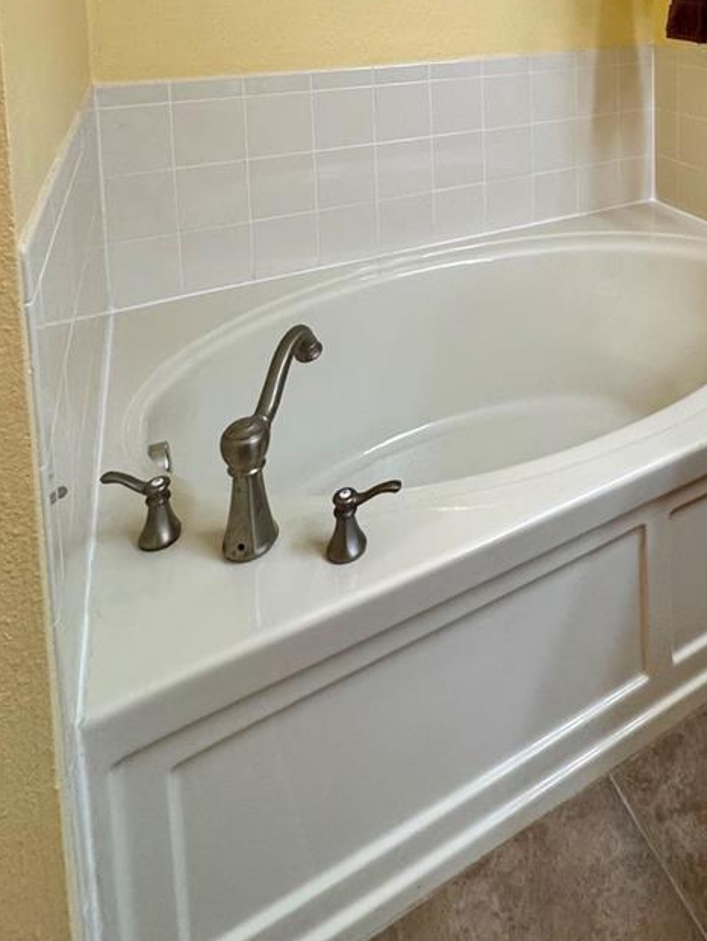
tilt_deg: -4.9
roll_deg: +1.7
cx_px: 590
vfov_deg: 53.9
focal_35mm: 27
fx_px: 735
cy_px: 39
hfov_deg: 47.8
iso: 250
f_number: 2.2
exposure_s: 1/60
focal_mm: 2.22
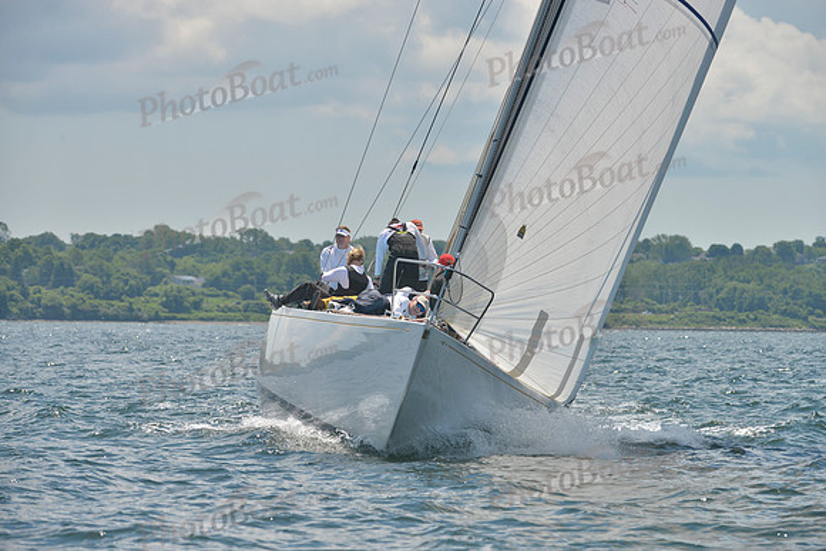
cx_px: 413
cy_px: 276
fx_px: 4590
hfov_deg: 10.3
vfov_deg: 6.9
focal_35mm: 200
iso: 280
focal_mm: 200
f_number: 7.1
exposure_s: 1/1250
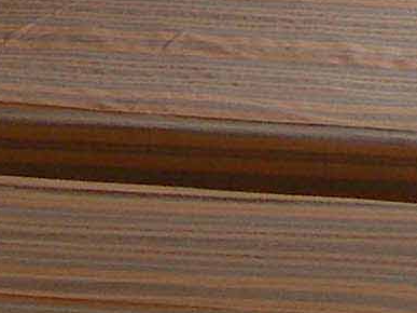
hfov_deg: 6.4
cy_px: -367
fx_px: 3637
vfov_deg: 4.8
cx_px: 847
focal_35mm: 302
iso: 100
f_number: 4.8
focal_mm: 7.8
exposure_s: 1/64.5
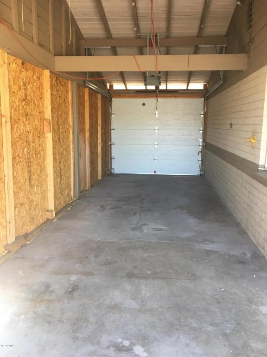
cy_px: 178
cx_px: 134
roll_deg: -0.5
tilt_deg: -9.8
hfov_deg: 48.2
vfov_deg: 61.7
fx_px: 298
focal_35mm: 29
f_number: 2.2
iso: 40
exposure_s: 1/33
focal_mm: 4.15
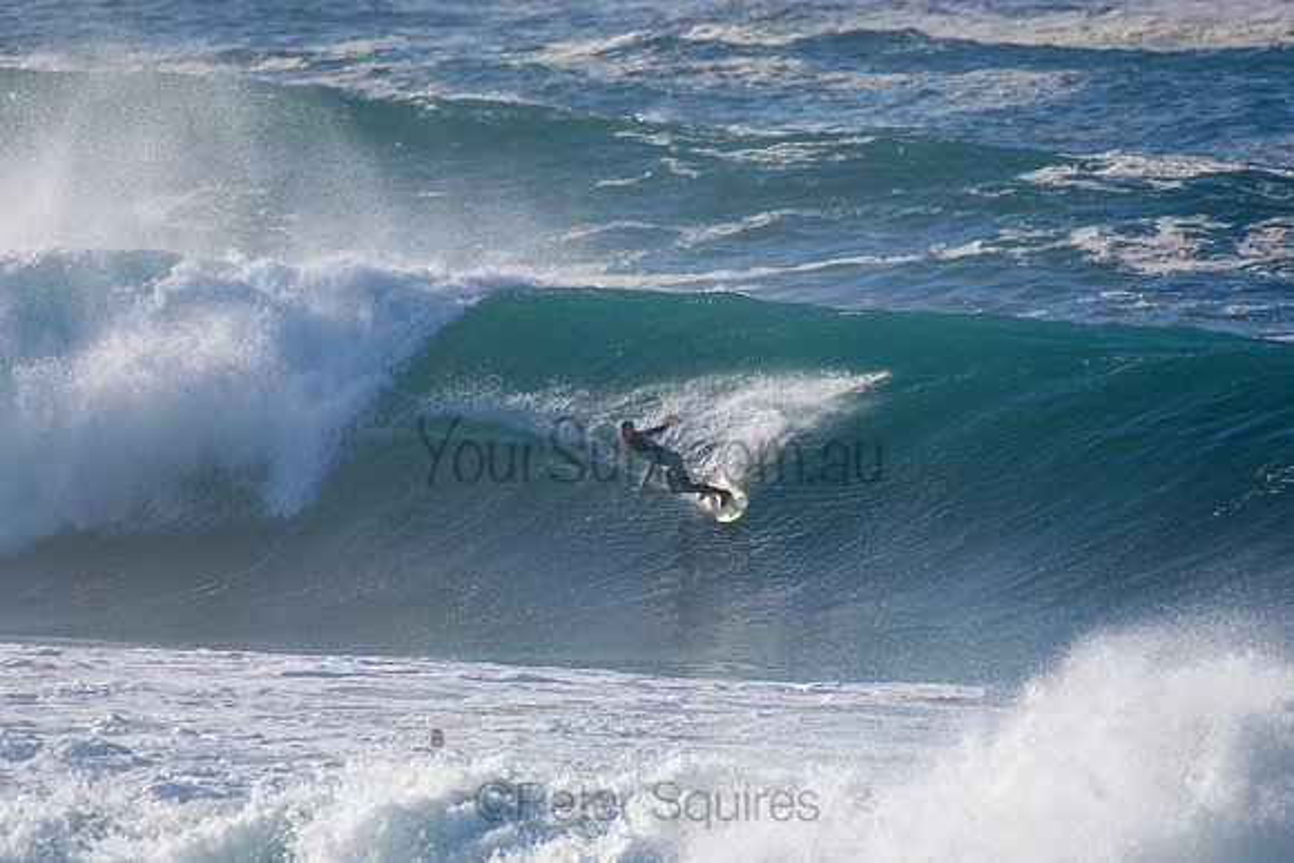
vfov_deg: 1.8
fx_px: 26963
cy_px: 432
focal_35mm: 750
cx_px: 647
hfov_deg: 2.7
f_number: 5.6
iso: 360
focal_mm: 500
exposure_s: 1/2000
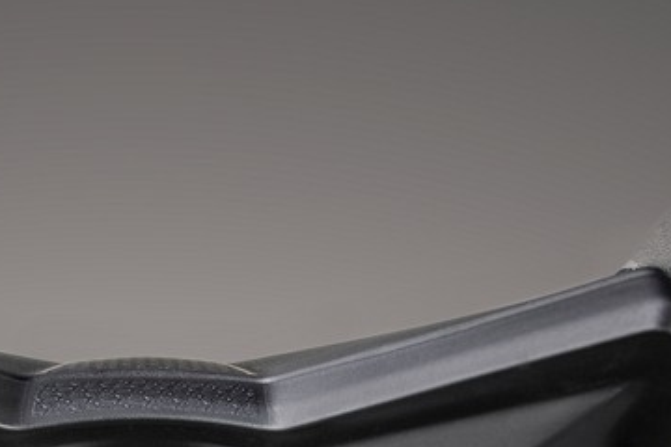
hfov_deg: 16.9
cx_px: 138
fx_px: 2236
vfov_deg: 11.0
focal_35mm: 120
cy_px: 674
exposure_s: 1/125
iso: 250
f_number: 5.6
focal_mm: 24
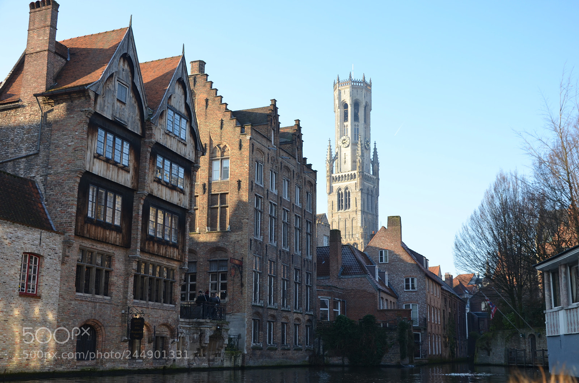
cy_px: 192
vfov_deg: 31.7
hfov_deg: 46.5
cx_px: 290
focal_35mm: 42
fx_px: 674
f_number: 7.1
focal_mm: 28
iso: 200
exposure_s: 1/200
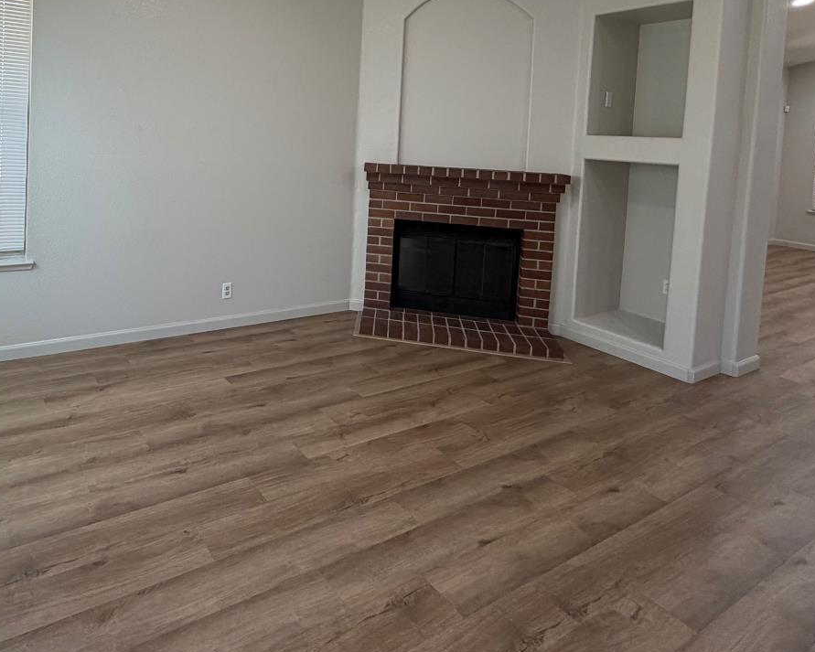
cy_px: 153
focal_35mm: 23
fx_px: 555
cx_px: 269
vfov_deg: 57.4
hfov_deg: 70.4
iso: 160
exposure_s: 1/120
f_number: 2.2
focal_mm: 2.22
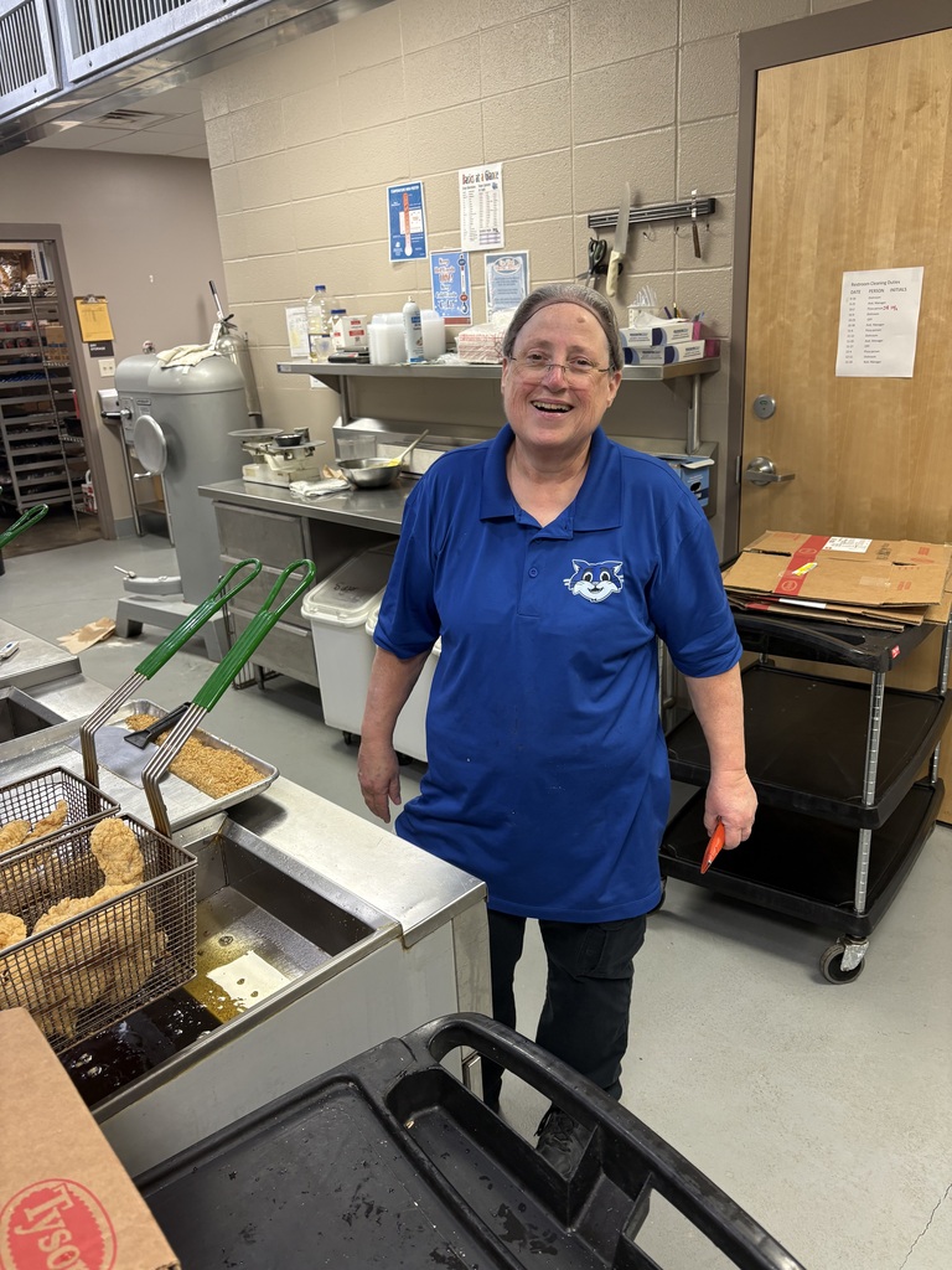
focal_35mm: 26
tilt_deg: -17.5
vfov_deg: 67.3
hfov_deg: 53.1
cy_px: 635
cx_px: 476
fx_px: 953
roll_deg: +3.2
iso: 100
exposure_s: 1/60
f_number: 1.6
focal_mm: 5.96
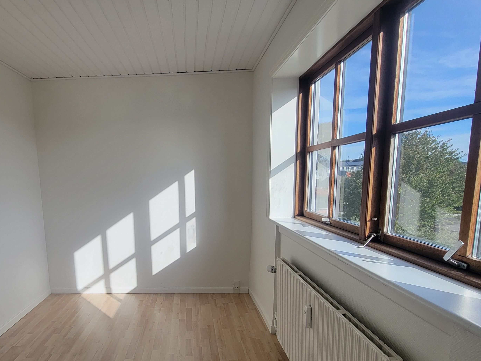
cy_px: 223
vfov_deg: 67.7
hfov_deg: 82.3
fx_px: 264
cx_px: 168
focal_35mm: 19
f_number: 2.2
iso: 50
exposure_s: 1/622
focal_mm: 2.2
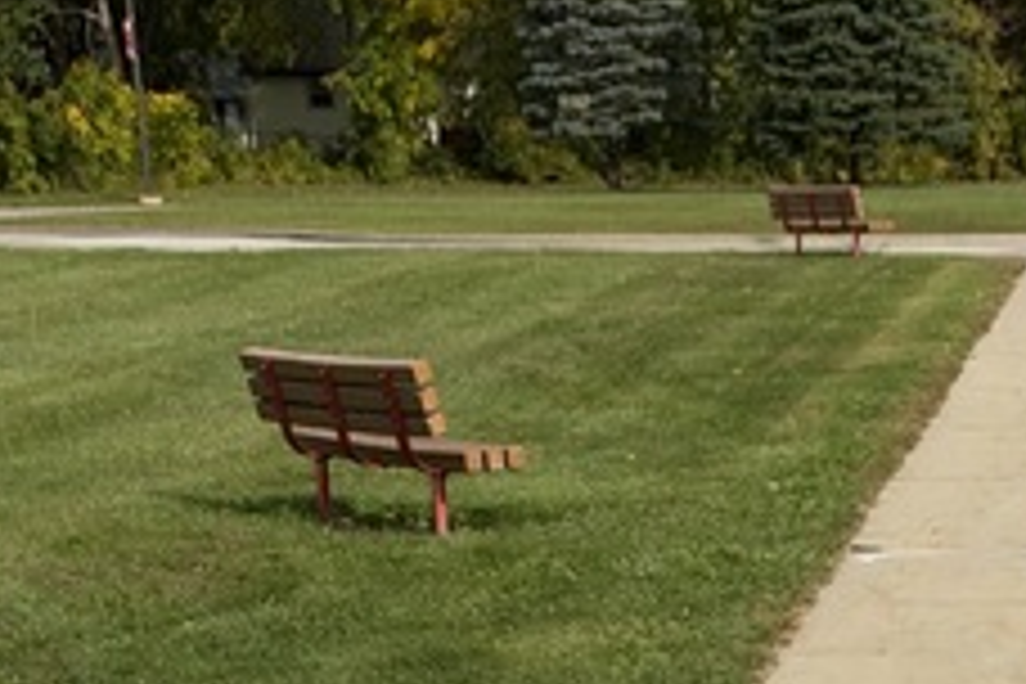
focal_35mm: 112
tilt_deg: -28.2
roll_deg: +0.7
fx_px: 3192
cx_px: 950
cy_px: 2133
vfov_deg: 9.3
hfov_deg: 17.9
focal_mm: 6.93
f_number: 1.8
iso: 64
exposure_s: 1/3378
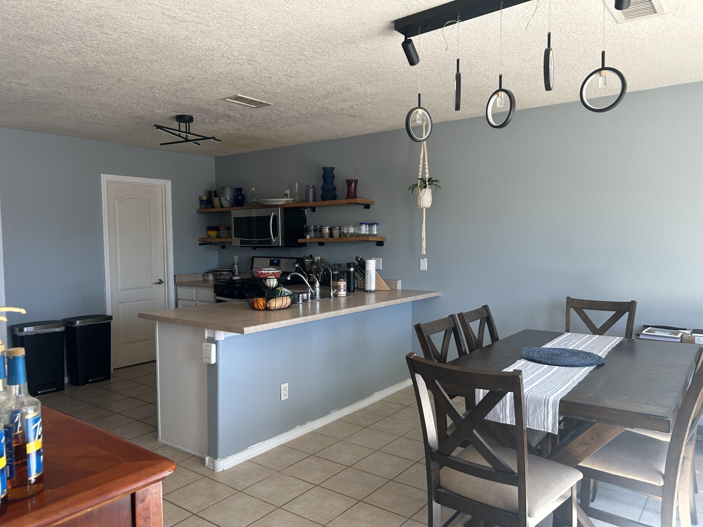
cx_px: 352
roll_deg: +1.4
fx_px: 528
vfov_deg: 53.1
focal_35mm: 26
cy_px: 264
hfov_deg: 67.3
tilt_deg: -2.9
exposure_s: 1/121
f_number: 1.5
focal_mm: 5.7
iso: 50
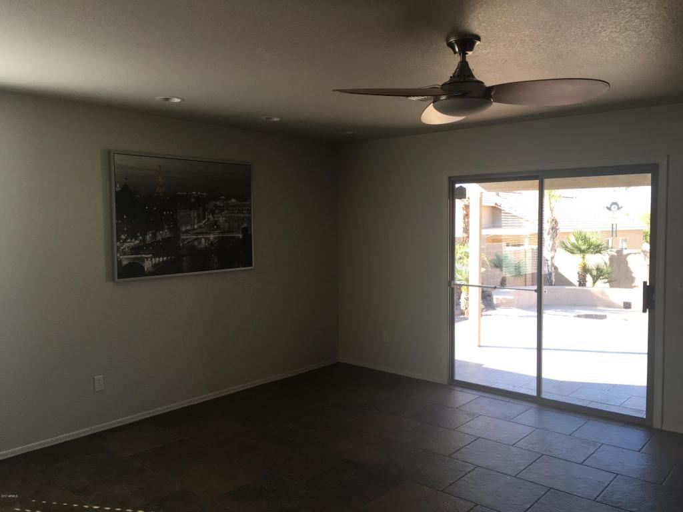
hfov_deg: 61.7
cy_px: 256
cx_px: 342
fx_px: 572
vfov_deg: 48.2
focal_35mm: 29
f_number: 2.2
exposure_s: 1/120
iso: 40
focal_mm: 4.15
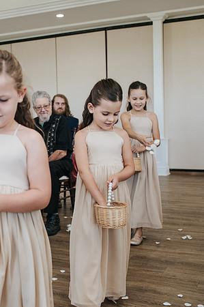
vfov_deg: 37.8
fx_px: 448
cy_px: 154
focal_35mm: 53
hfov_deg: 24.5
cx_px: 1
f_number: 3.5
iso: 800
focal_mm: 35
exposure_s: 1/200
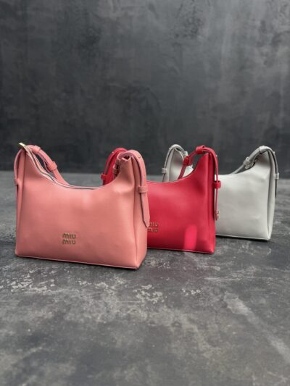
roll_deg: -2.4
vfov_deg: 71.6
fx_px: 268
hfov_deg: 56.8
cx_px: 145
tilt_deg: -13.1
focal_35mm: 24
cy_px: 193
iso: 80
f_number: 1.78
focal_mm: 6.76
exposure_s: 1/481
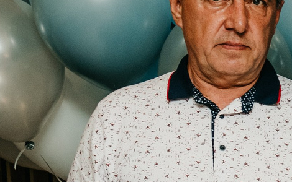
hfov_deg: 9.7
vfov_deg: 6.9
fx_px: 1504
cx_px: 725
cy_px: 239
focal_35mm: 189
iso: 200
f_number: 4
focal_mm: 32
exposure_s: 1/160
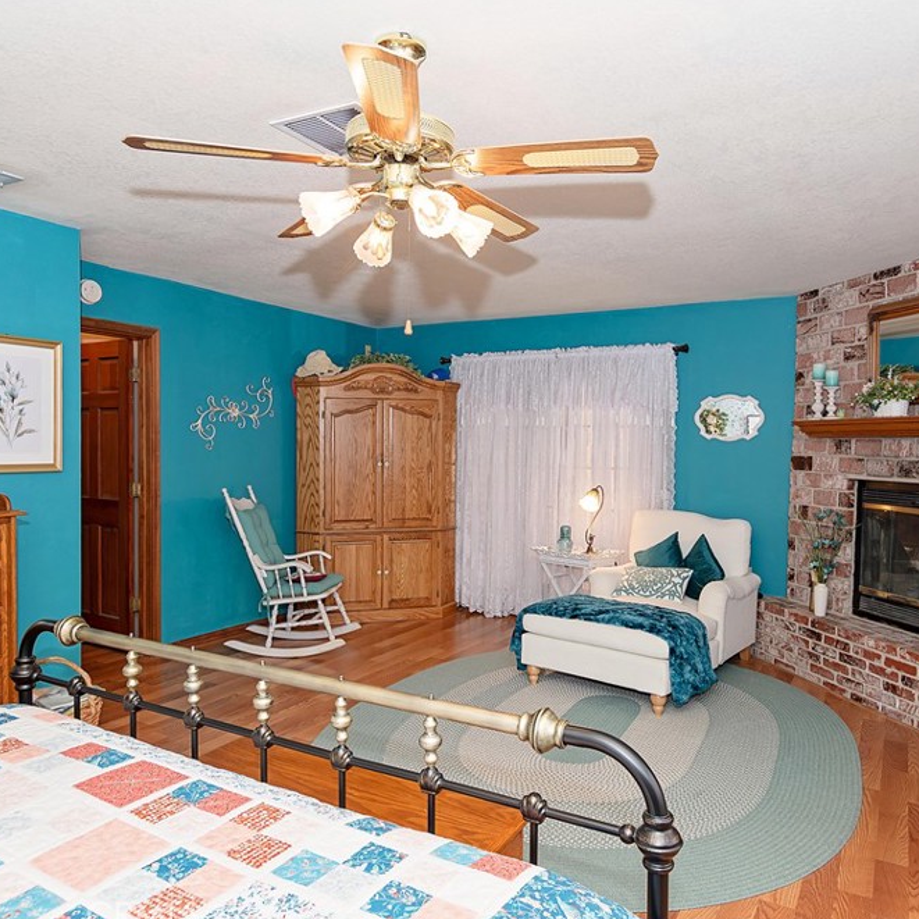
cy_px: 460
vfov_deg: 62.9
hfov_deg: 62.9
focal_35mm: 25
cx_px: 494
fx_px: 751
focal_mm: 13
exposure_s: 1/60
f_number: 5.6
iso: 320
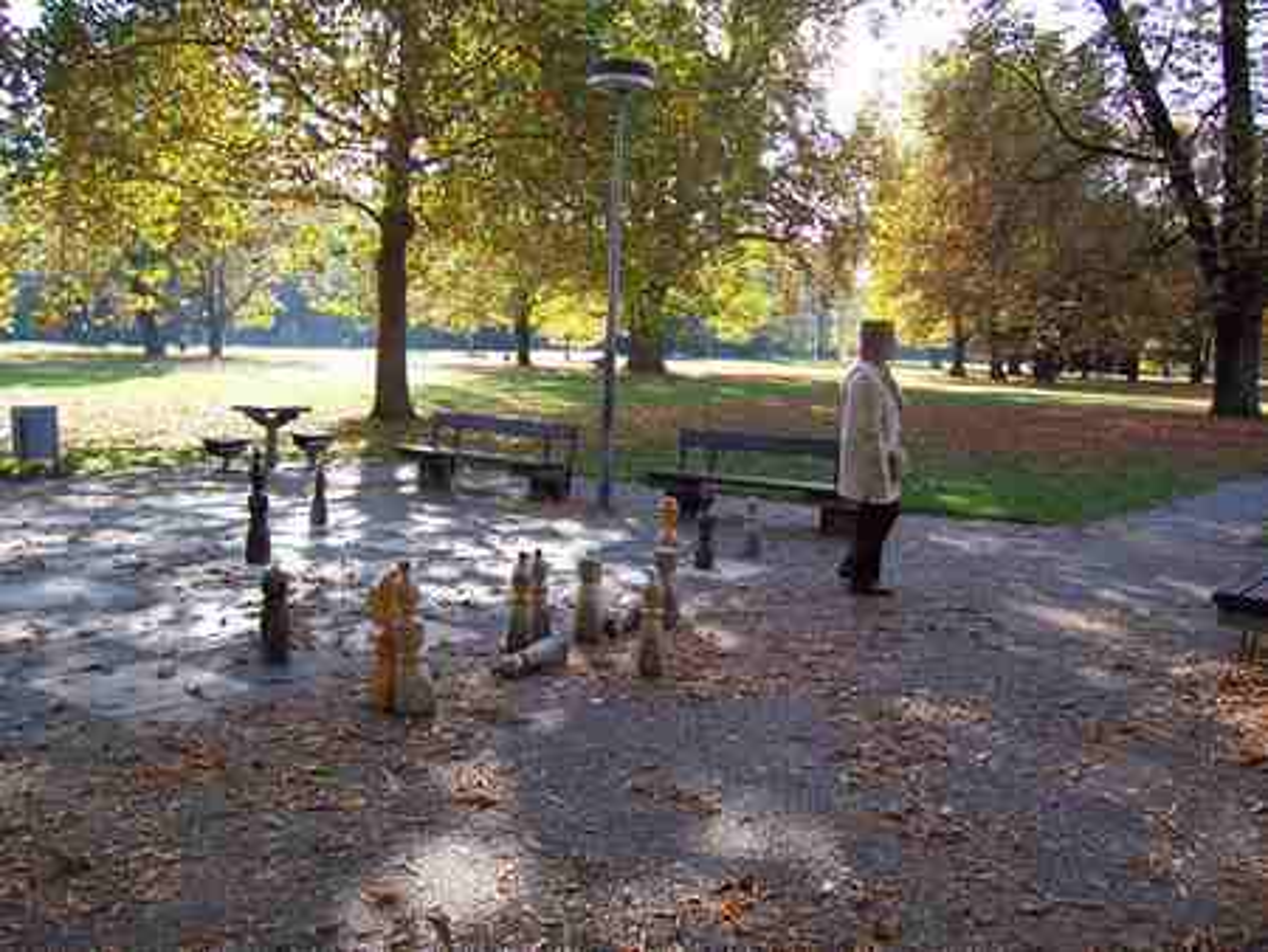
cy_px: 476
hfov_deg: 53.9
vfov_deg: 41.8
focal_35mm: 34
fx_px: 1246
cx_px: 634
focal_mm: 5.6
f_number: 2.7
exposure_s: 1/250
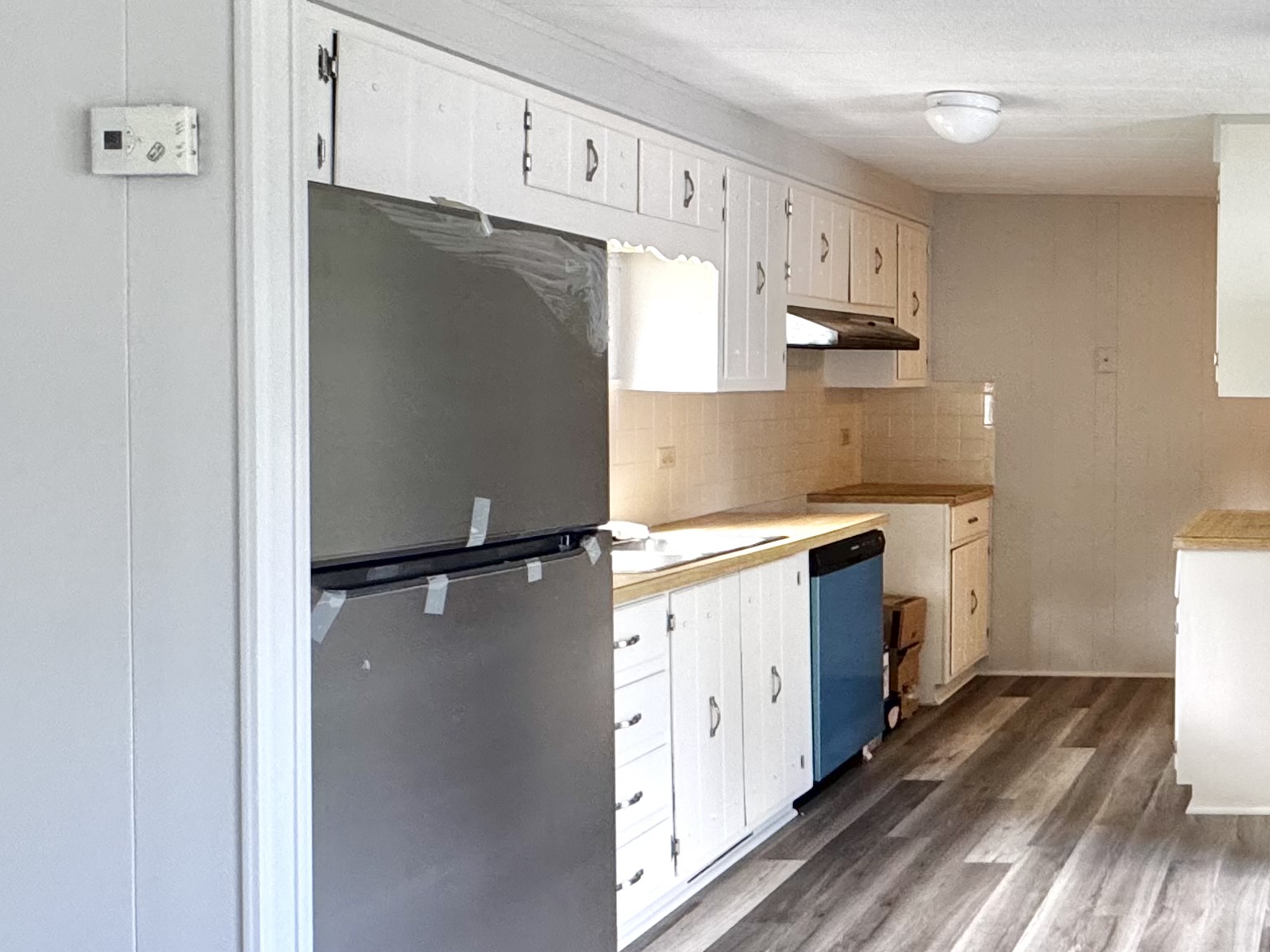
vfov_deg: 39.6
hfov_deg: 42.1
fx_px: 1321
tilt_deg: -1.7
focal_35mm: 36
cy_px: 411
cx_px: 1351
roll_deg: -1.3
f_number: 2.2
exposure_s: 1/60
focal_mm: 2.22
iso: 200
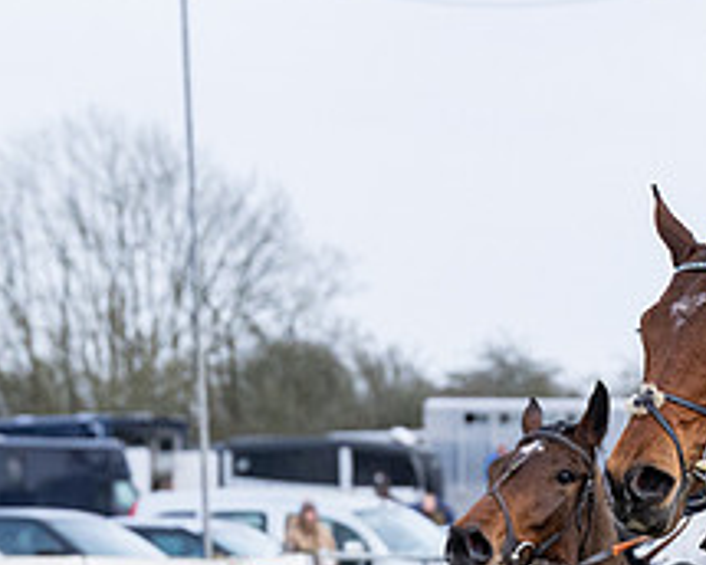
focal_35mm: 378
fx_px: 7898
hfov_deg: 5.1
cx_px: 795
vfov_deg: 4.1
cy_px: 583
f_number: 4
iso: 800
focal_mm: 87
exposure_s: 1/1250
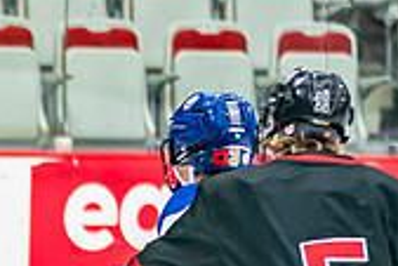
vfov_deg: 2.2
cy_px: 513
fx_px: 6915
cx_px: -304
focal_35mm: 625
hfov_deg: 3.3
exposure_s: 1/640
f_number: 2.8
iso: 500
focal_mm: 115
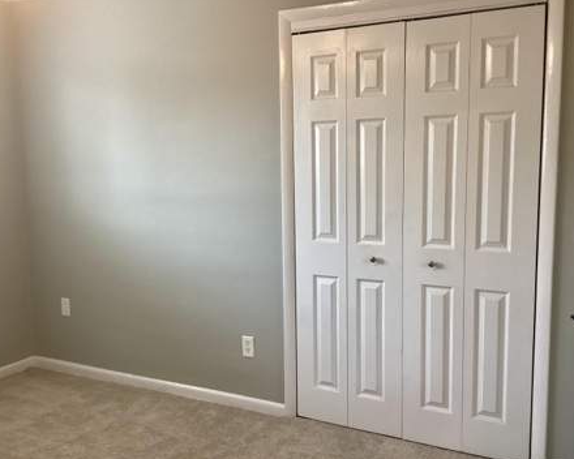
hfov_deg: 54.2
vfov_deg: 44.5
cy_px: 229
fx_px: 561
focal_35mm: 33
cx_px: 301
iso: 100
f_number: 2.4
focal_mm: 3.3
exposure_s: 1/60
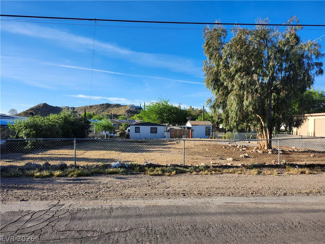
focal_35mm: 23
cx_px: 162
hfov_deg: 73.9
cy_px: 122
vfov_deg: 58.9
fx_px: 216
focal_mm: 5.54
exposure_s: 1/960
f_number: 1.8
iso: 25
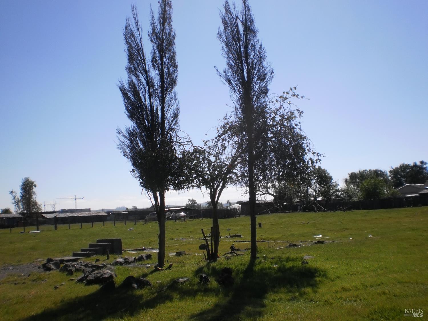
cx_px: 214
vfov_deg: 39.7
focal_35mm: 36
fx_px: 445
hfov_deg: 51.4
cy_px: 160
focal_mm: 6.3
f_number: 4.6
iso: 100
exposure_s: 1/1600
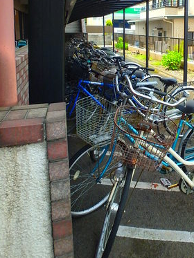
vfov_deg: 48.0
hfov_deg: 37.7
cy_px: 46
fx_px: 269
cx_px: 165
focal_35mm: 36
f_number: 3.5
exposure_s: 1/320
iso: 125
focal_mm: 3.7
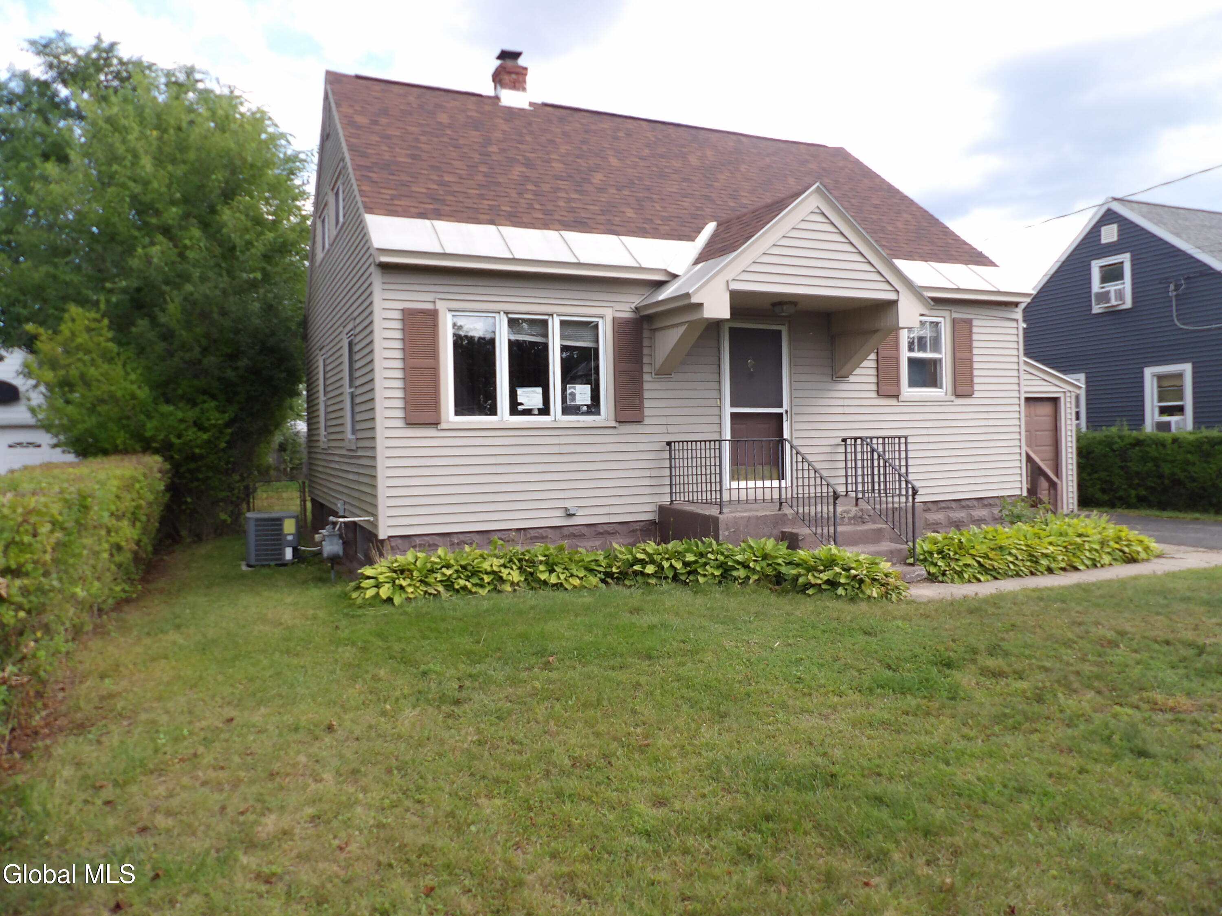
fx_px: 847
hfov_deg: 71.6
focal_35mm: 24
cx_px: 611
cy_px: 458
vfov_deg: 56.8
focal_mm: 4.3
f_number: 2.8
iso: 100
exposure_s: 1/433
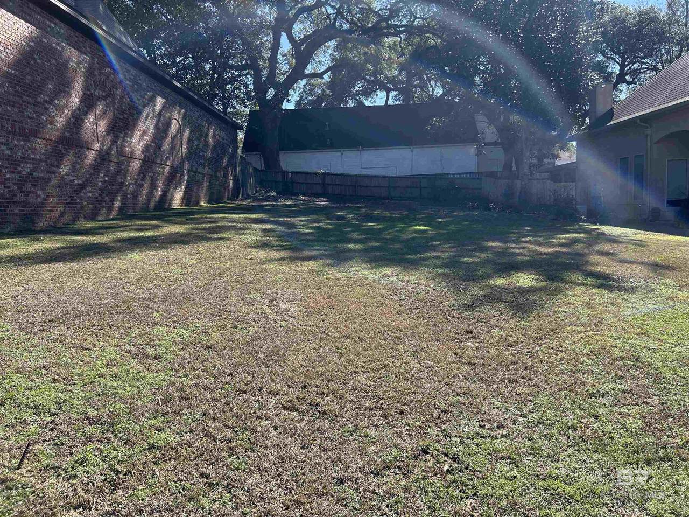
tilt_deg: -4.7
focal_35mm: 26
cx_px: 344
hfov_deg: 67.3
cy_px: 258
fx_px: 518
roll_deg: +2.8
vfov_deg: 53.1
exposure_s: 1/1724
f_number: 1.5
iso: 50
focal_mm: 5.7
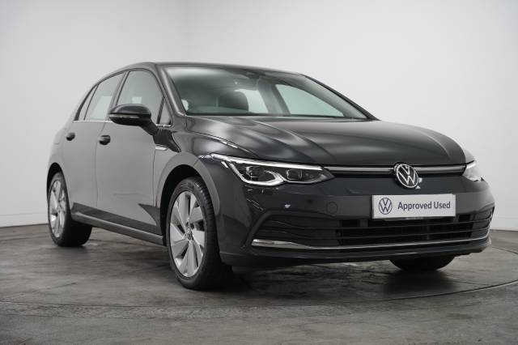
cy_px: 172
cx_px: 259
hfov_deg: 36.2
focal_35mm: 55
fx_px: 792
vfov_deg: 24.5
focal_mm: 55.1
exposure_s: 1/160
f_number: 4
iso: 1600
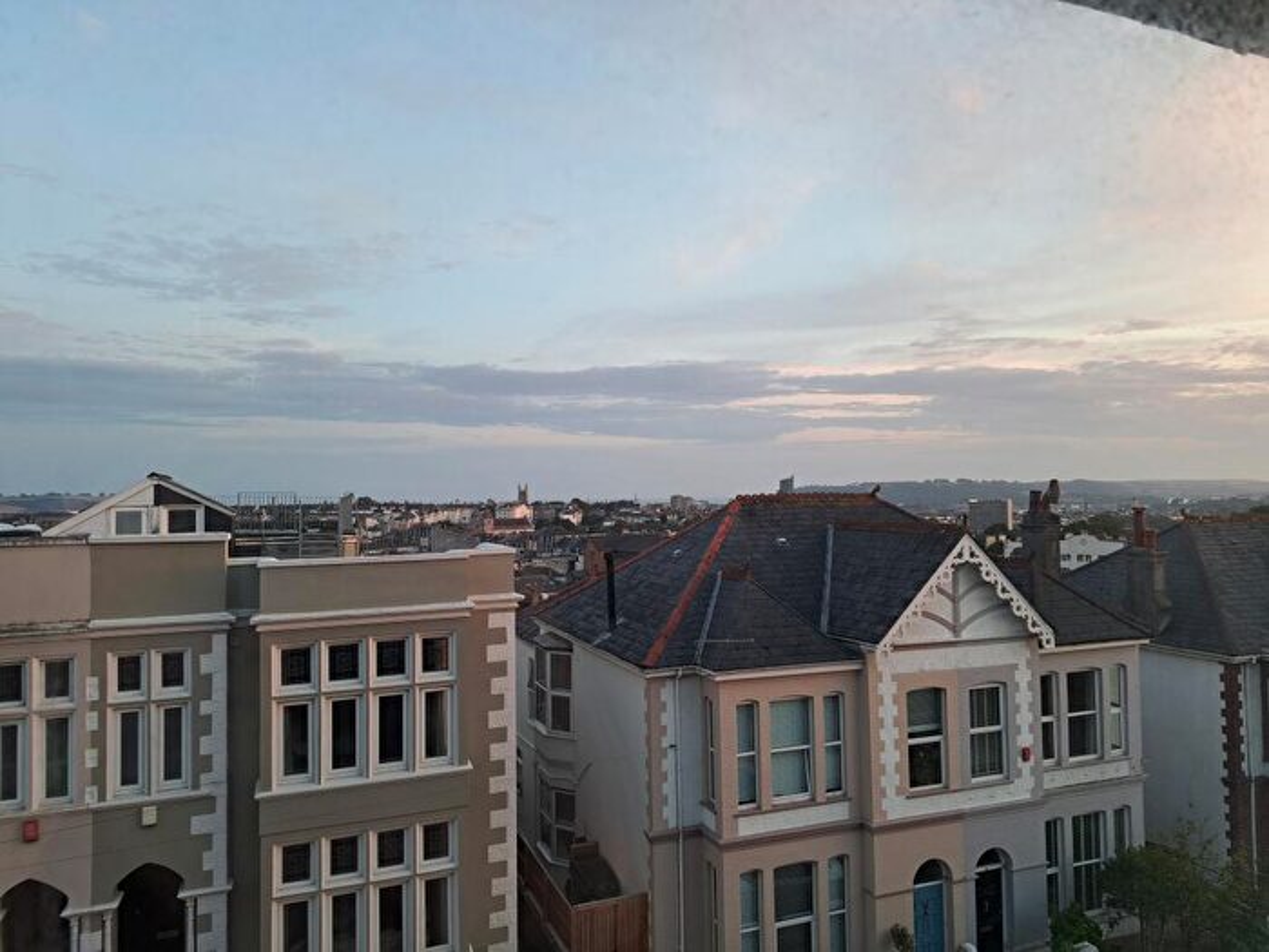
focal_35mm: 24
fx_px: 880
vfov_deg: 56.8
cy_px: 476
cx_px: 634
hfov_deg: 71.6
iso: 64
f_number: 1.8
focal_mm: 5.23
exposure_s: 1/50
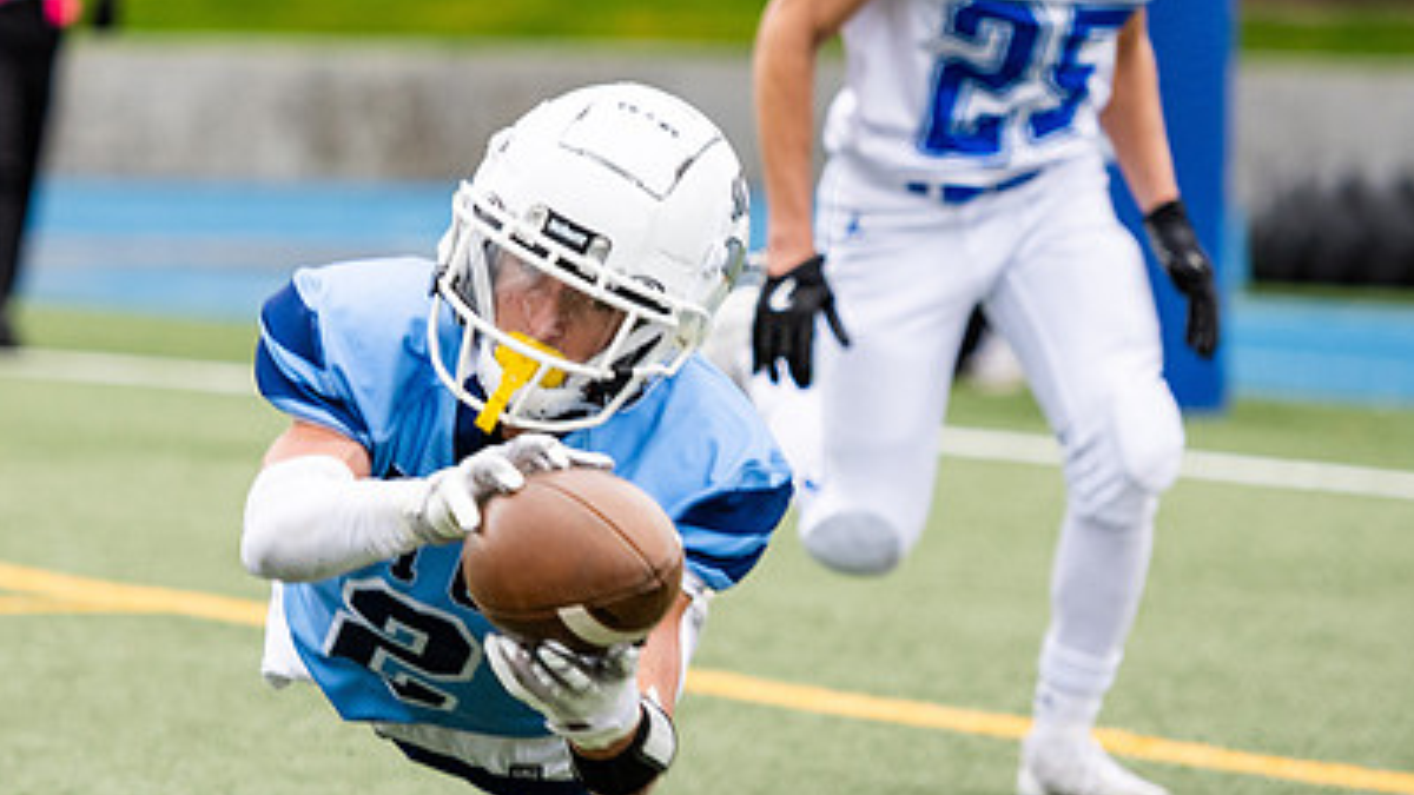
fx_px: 11661
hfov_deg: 6.9
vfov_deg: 3.9
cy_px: -61
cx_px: 325
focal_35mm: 311
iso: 400
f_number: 2.8
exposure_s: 1/1000
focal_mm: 145
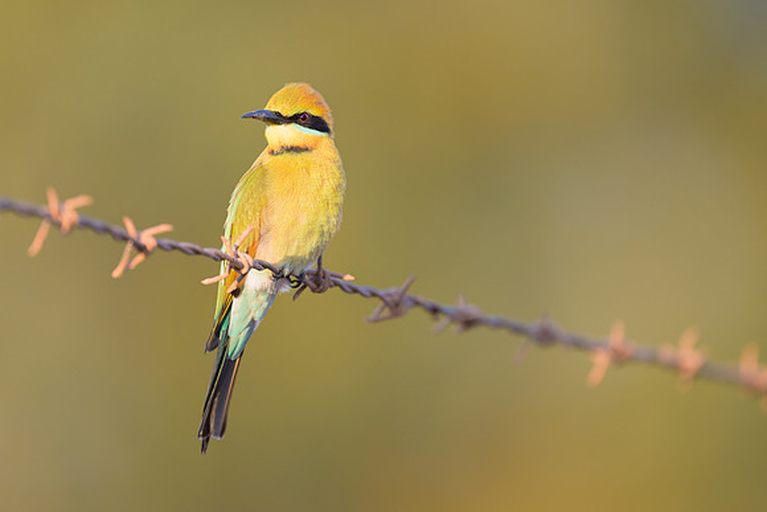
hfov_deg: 2.7
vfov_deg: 1.8
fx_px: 16206
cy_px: 219
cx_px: 339
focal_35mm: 760
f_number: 4
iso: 720
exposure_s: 1/1000
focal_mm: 560
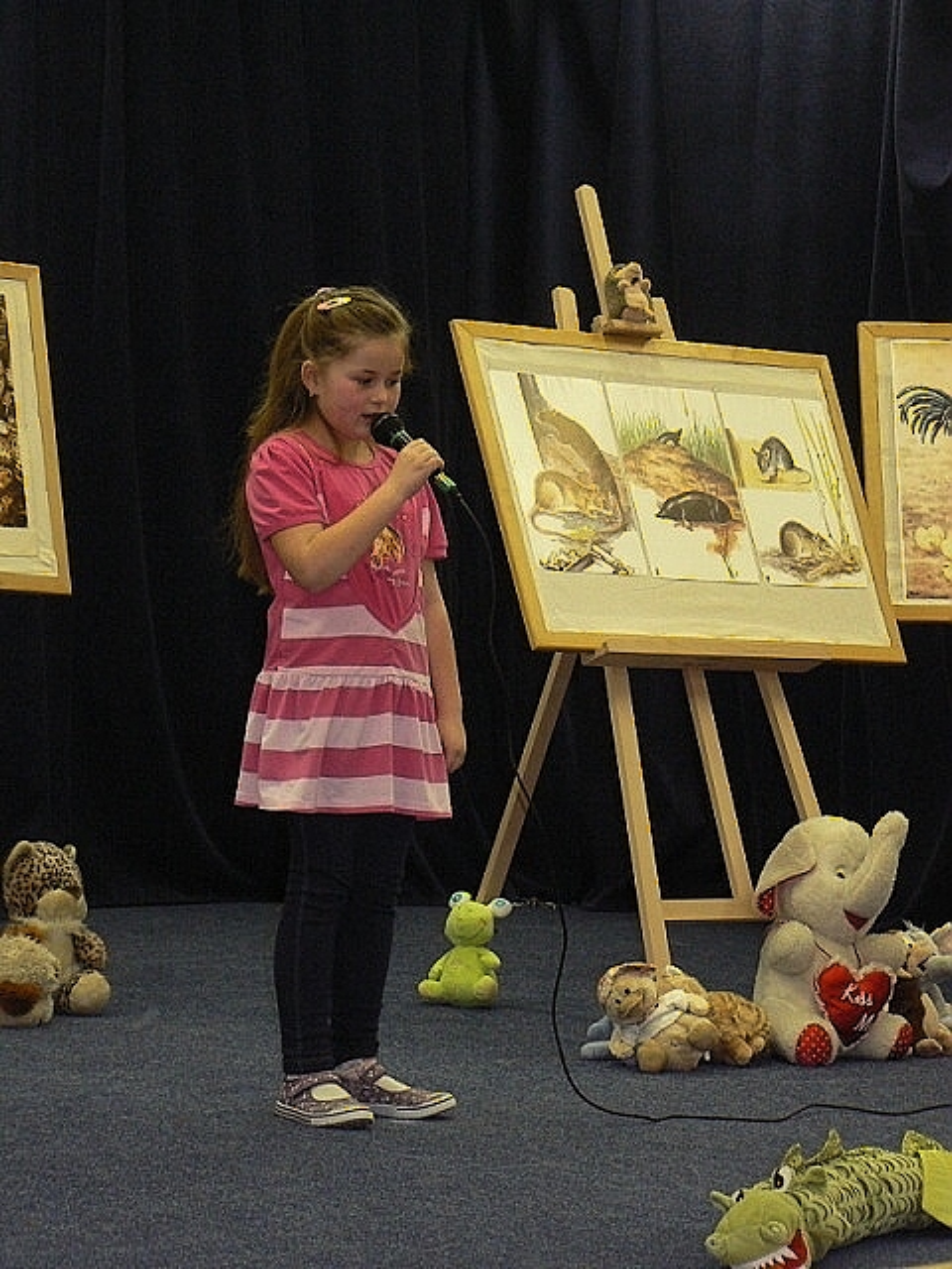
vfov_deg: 17.6
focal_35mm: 112
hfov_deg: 13.2
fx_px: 4107
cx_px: 476
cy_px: 634
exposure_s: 1/30
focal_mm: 18.6
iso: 200
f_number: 3.2
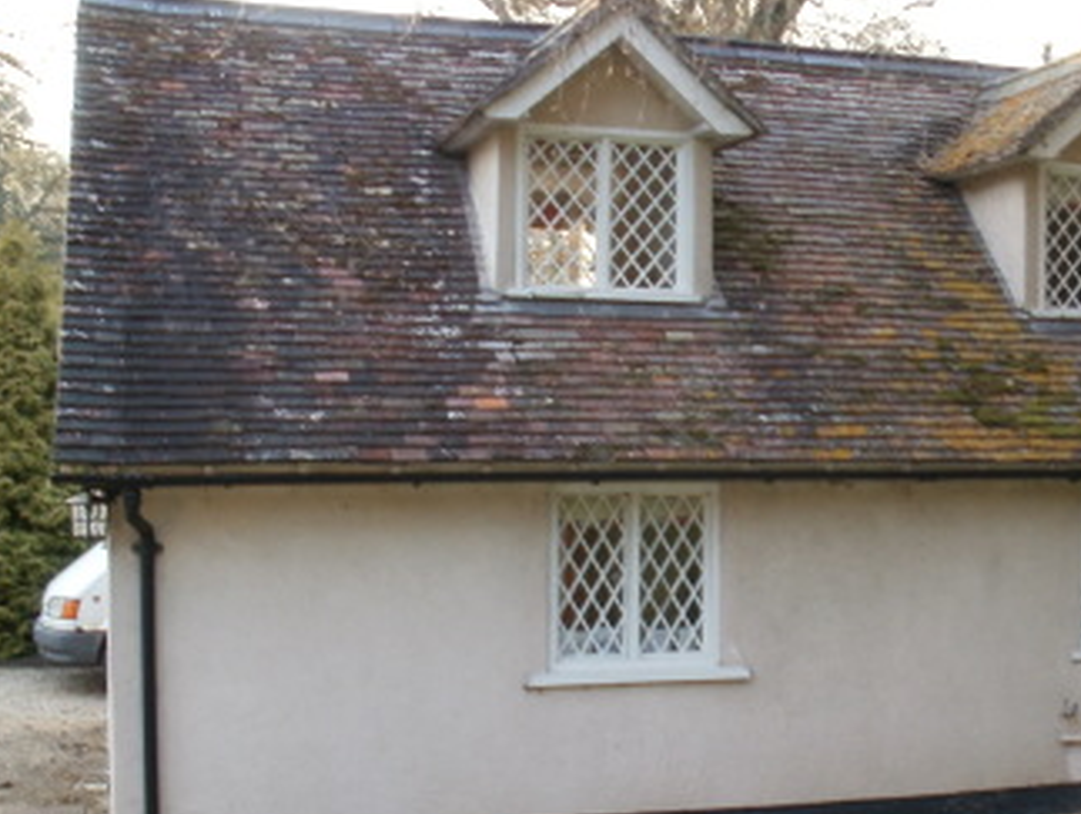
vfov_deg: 25.6
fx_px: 1782
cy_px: 519
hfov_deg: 33.1
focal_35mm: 57
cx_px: 813
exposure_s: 1/40
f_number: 3.5
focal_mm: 6.3
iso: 100
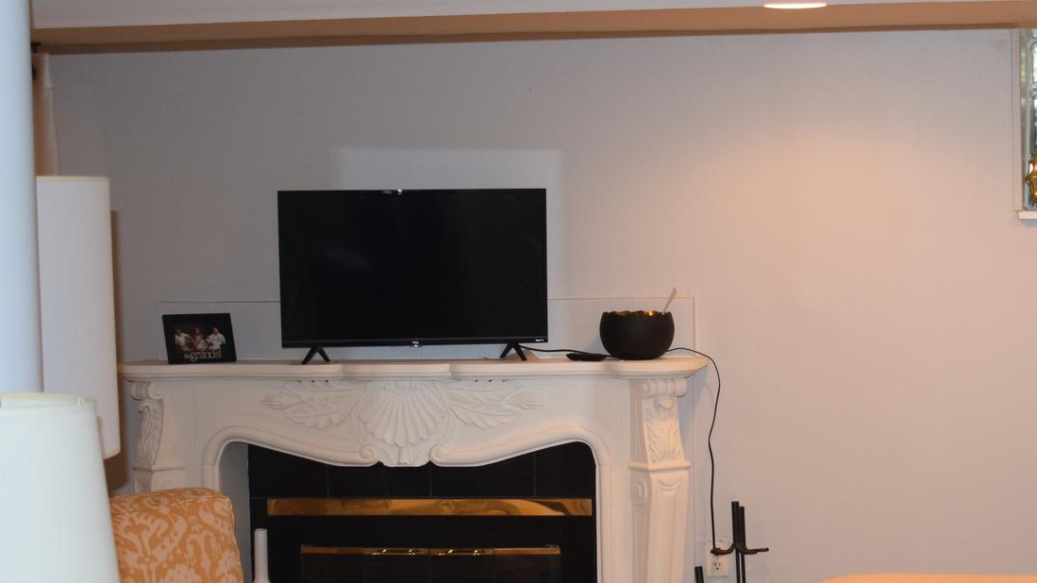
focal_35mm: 82
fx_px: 2255
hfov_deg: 25.6
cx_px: 787
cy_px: 391
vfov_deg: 14.7
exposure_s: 1/60
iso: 900
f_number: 4.2
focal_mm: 28
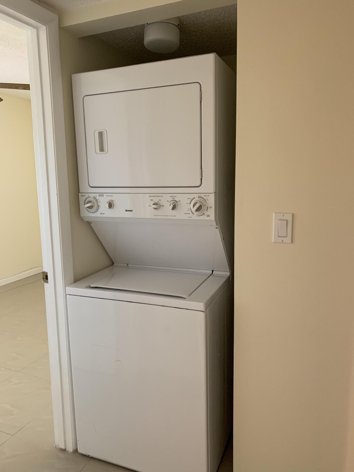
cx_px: 177
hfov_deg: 53.1
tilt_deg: -8.8
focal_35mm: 26
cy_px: 236
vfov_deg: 67.3
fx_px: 355
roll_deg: +1.4
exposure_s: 1/60
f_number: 1.8
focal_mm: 4.25
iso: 320
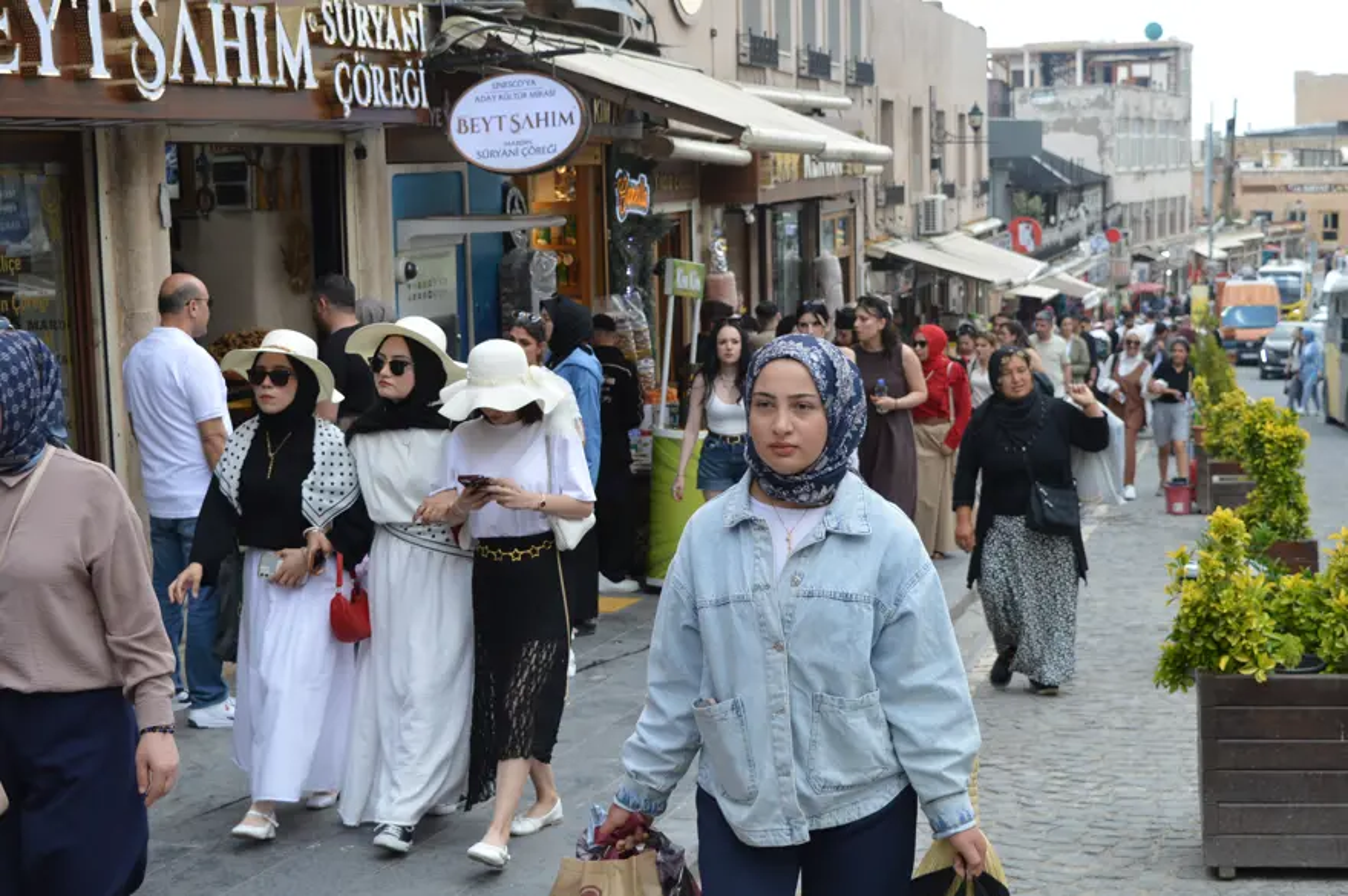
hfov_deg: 35.1
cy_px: 448
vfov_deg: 23.7
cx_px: 674
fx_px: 2132
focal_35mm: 57
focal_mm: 38
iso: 100
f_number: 6.3
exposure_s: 1/160
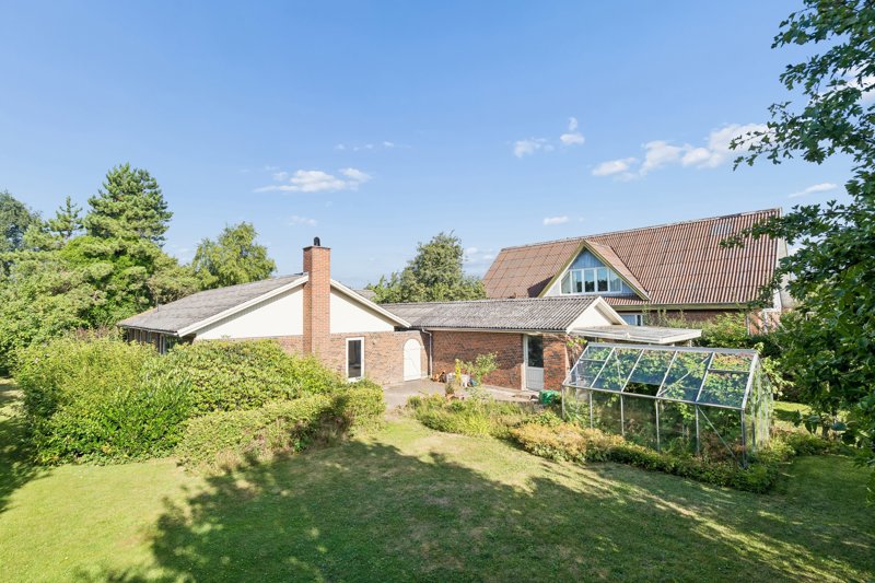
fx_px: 389
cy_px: 292
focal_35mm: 16
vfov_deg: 73.7
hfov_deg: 96.7
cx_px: 438
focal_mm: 16
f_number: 8
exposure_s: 1/160
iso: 160
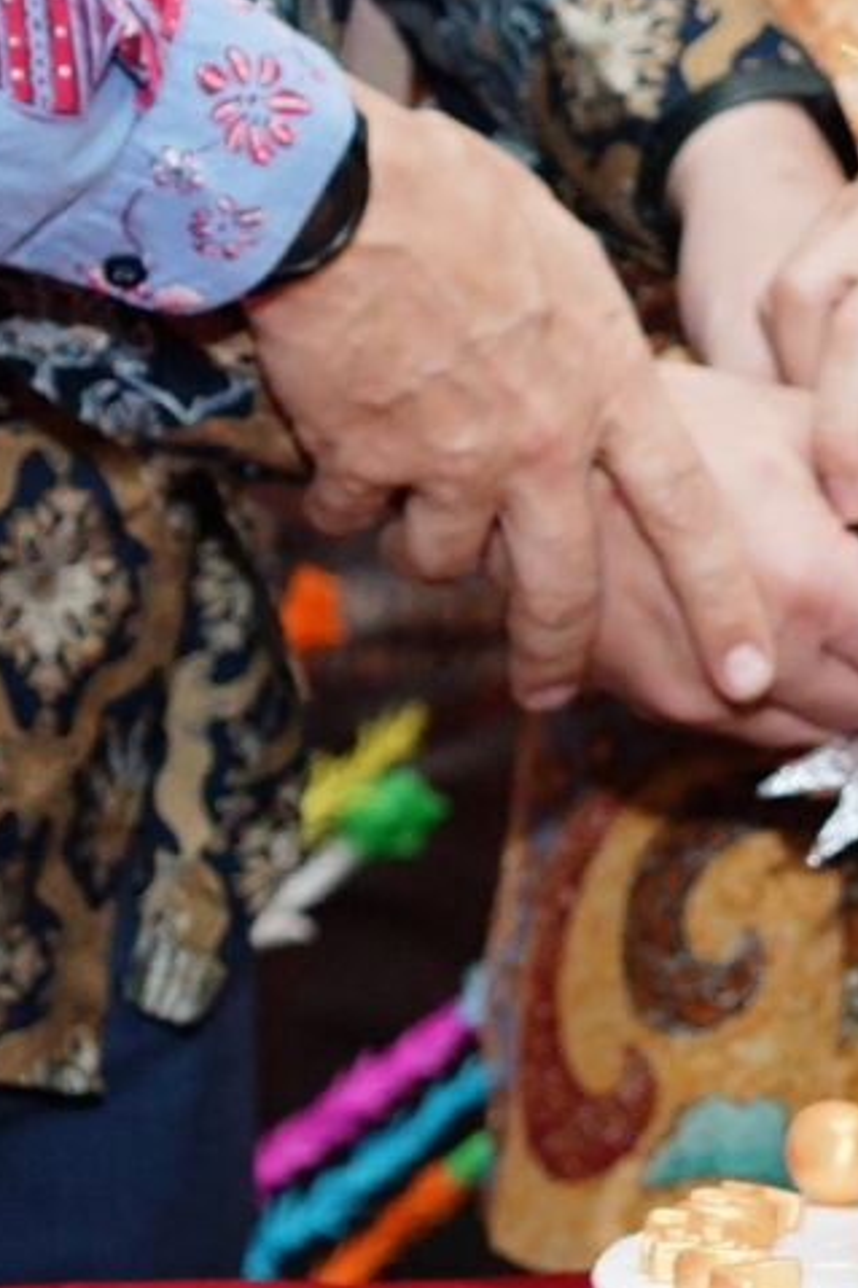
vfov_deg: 10.9
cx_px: 1487
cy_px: -141
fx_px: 6690
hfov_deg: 7.2
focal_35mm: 187
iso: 800
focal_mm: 35
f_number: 3.5
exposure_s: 1/160
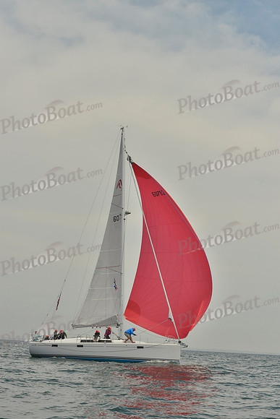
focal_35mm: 70
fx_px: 816
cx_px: 140
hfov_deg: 19.5
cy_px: 210
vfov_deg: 28.8
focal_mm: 70
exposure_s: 1/1250
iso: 280
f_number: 9
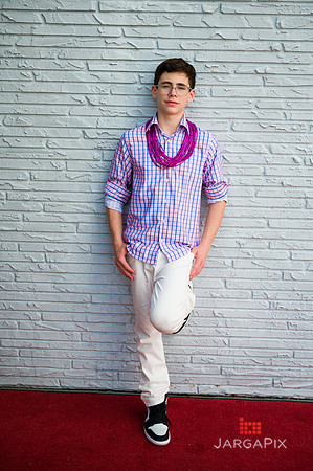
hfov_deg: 29.8
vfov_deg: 43.6
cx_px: 156
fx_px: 588
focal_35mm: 45
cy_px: 236
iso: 200
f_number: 3.2
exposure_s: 1/1250
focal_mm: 45
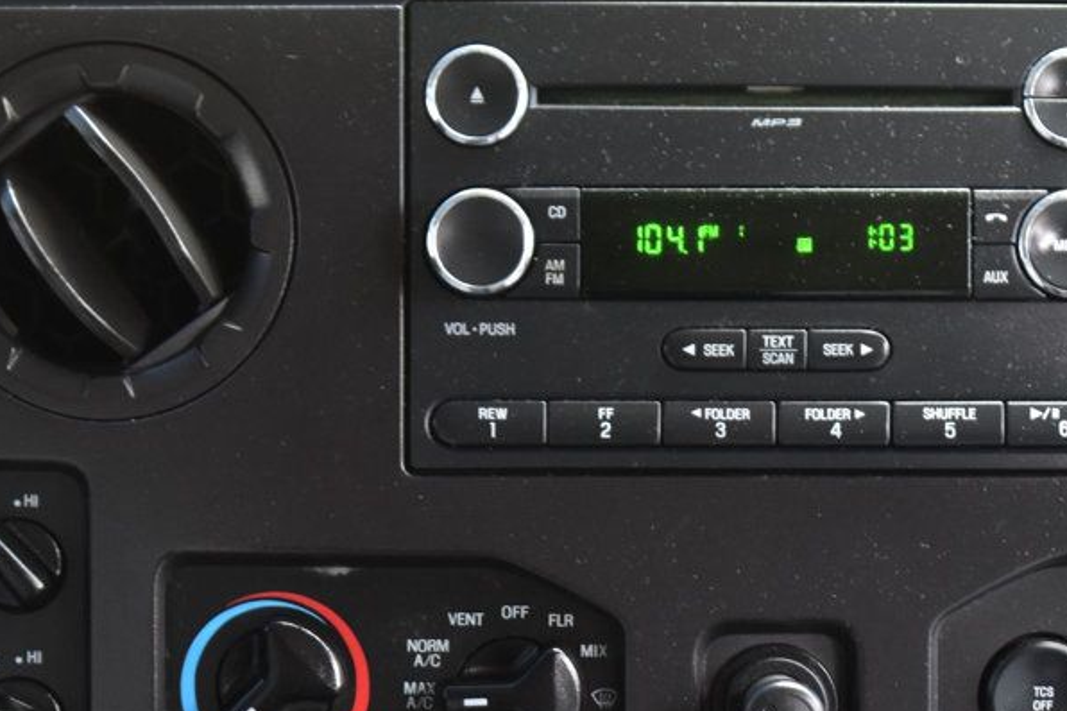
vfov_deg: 9.6
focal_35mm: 142
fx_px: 4203
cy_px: 600
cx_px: 650
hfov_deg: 14.5
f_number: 6.3
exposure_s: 1/15
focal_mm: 55
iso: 900
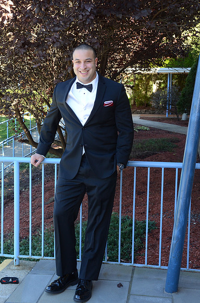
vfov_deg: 39.0
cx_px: 100
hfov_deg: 26.4
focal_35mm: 51
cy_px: 152
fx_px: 427
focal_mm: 34
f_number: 9
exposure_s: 1/125
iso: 800
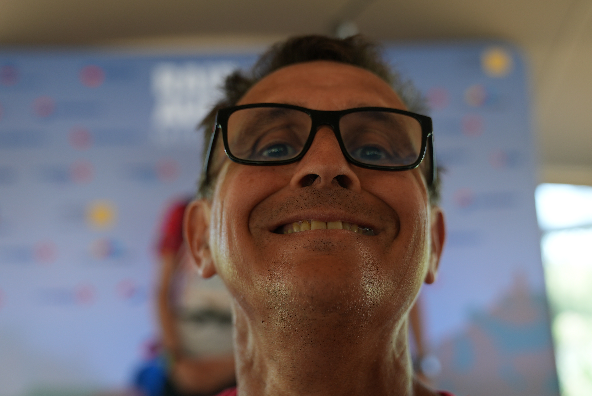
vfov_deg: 31.2
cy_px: 179
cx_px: 314
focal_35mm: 43
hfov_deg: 45.4
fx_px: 707
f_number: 2.8
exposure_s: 1/250
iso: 320
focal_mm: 39
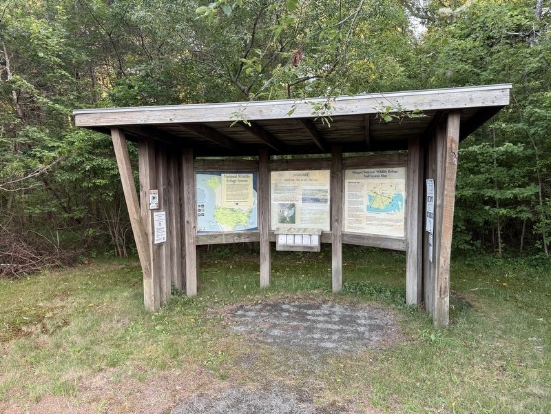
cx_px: 276
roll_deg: +0.7
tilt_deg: -3.3
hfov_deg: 71.6
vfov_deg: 56.8
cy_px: 207
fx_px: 382
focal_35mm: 24
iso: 200
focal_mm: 6.76
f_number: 1.78
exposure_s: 1/121
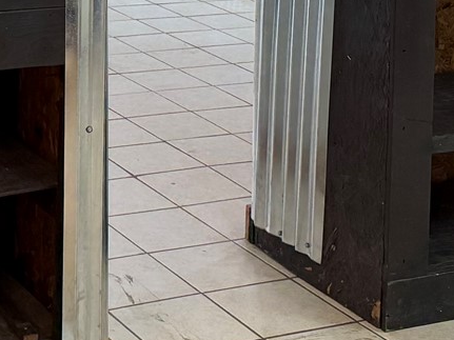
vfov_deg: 12.8
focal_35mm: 107
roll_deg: -1.9
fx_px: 1403
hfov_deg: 18.0
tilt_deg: -2.2
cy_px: -242
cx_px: 31
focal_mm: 6.76
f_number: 1.78
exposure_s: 1/120
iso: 250
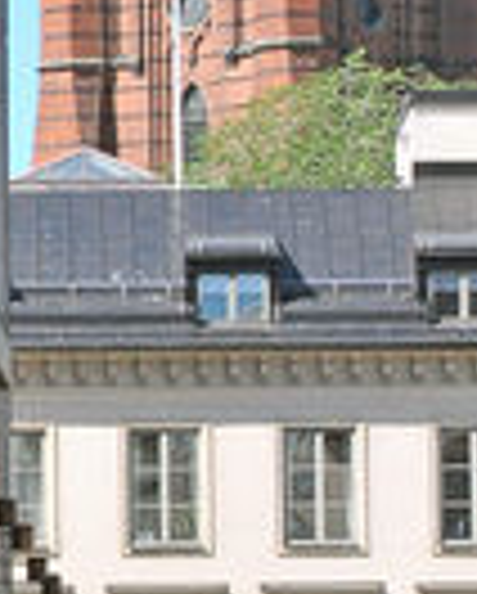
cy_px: 171
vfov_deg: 4.4
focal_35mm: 440
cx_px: -412
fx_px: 7747
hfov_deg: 3.5
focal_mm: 46
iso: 200
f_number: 8
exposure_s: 1/250
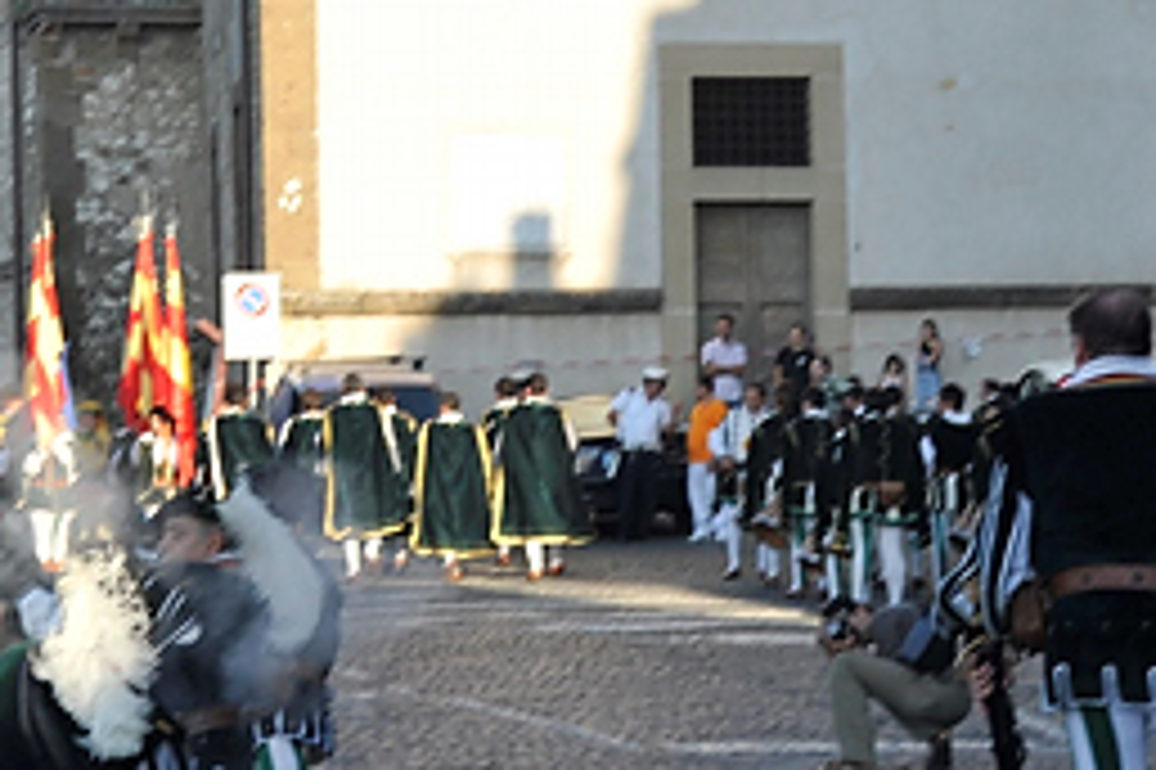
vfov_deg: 8.9
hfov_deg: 13.3
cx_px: 162
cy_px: 304
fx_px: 4942
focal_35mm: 154
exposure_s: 1/320
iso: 400
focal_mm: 66
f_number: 9
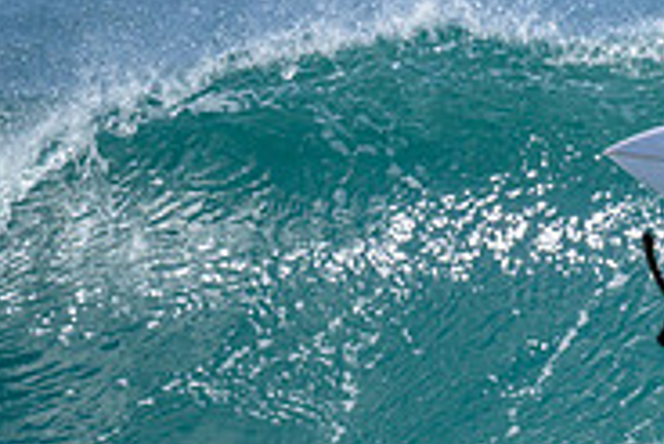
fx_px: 46589
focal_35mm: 2524
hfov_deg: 0.8
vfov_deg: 0.5
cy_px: 258
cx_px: 1014
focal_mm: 800
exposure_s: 1/2500
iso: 320
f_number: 6.3
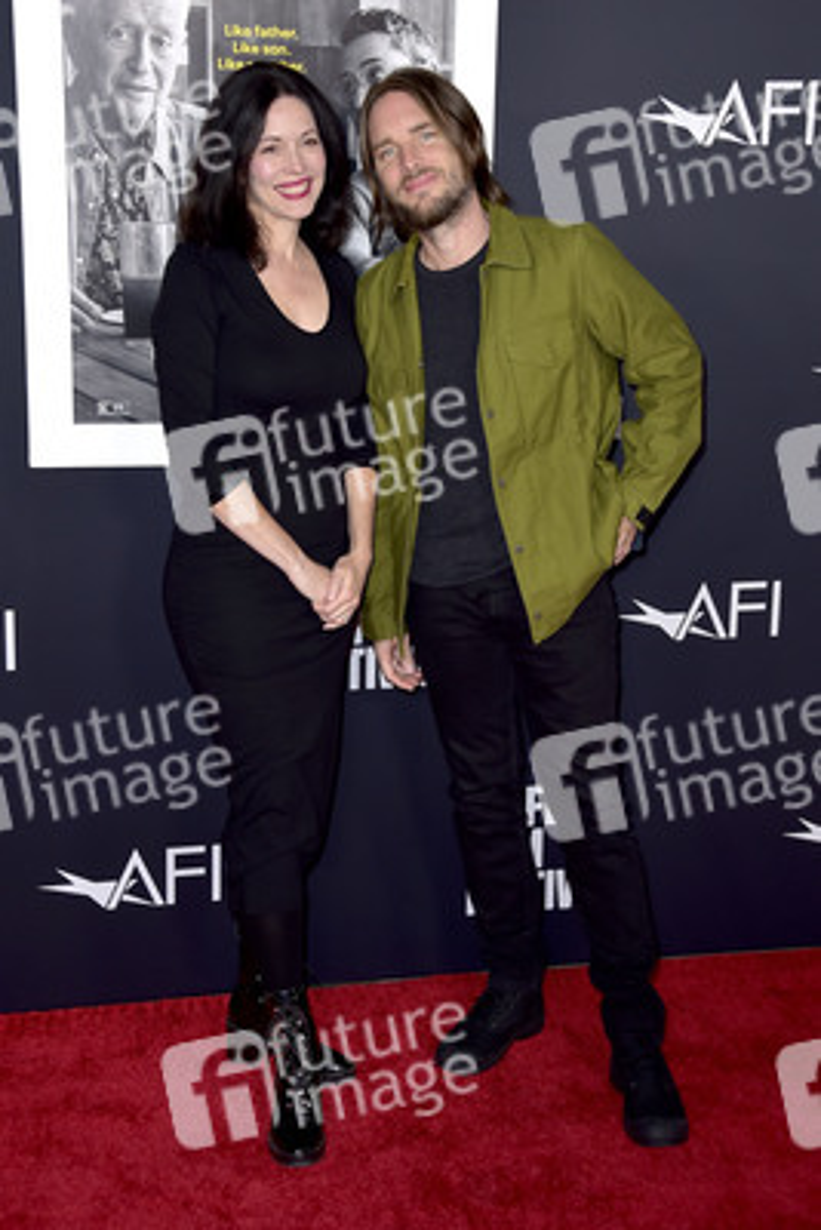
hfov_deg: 27.0
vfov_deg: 39.6
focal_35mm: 50
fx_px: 1709
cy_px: 615
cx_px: 410
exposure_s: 1/200
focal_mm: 50
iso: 500
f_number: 6.3
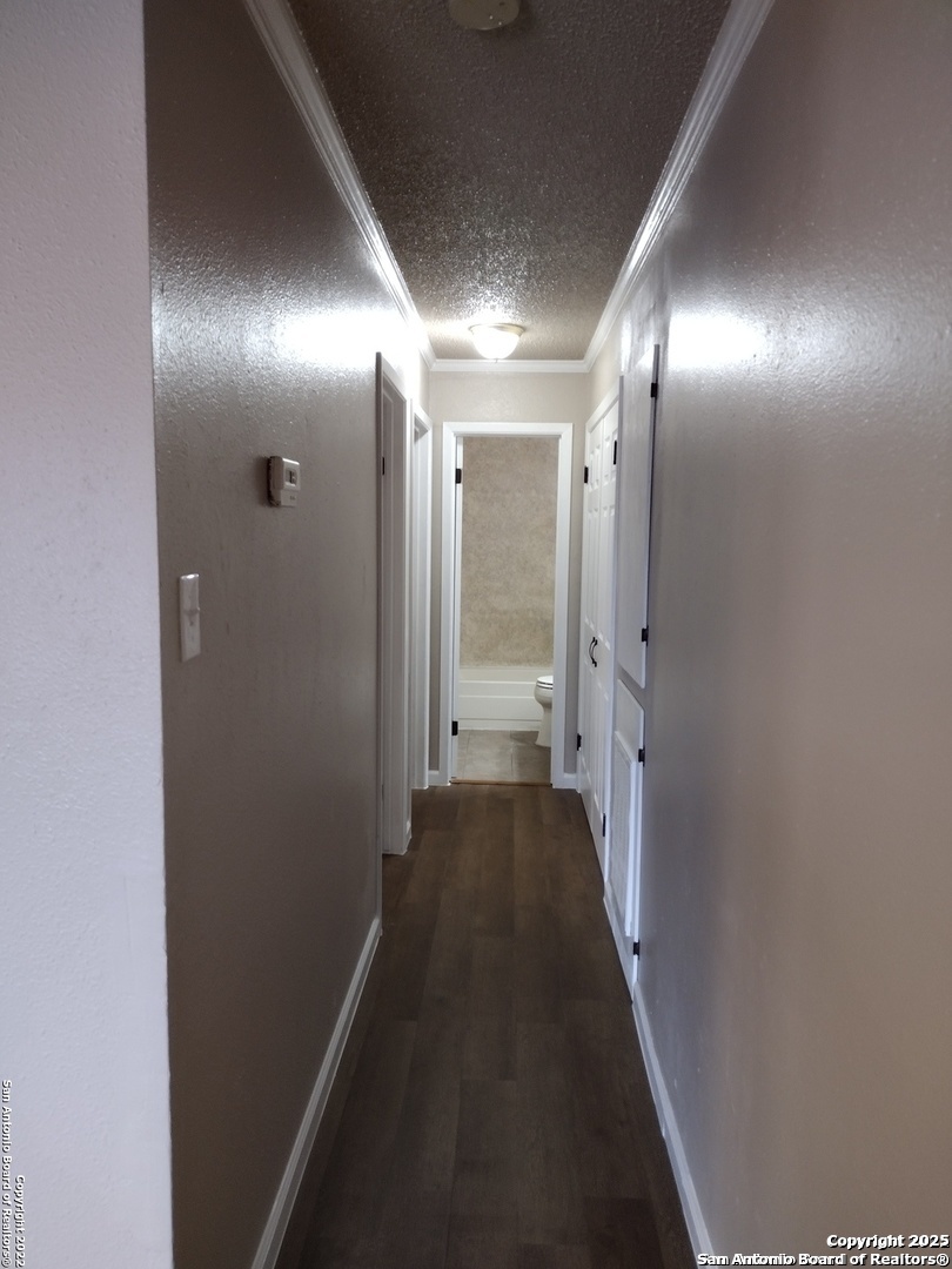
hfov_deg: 51.4
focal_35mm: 27
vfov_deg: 65.3
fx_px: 990
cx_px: 476
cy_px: 634
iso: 409
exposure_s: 1/40
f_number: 1.7
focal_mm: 4.71
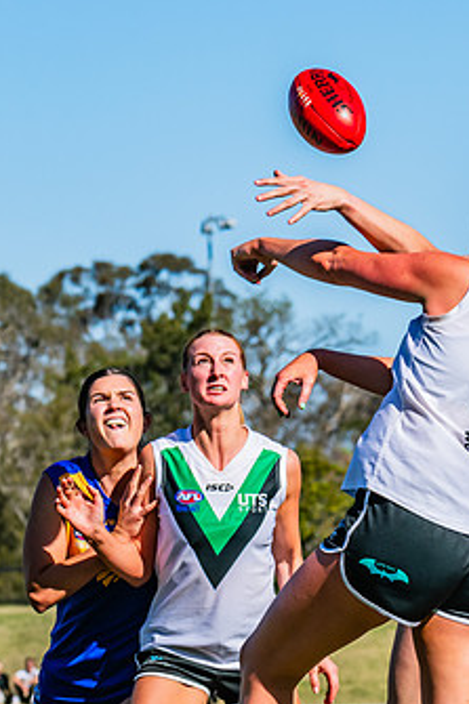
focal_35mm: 390
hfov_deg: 3.5
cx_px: 451
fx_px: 7629
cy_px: 388
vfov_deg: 5.3
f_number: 13
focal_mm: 170
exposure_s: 1/1250
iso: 640
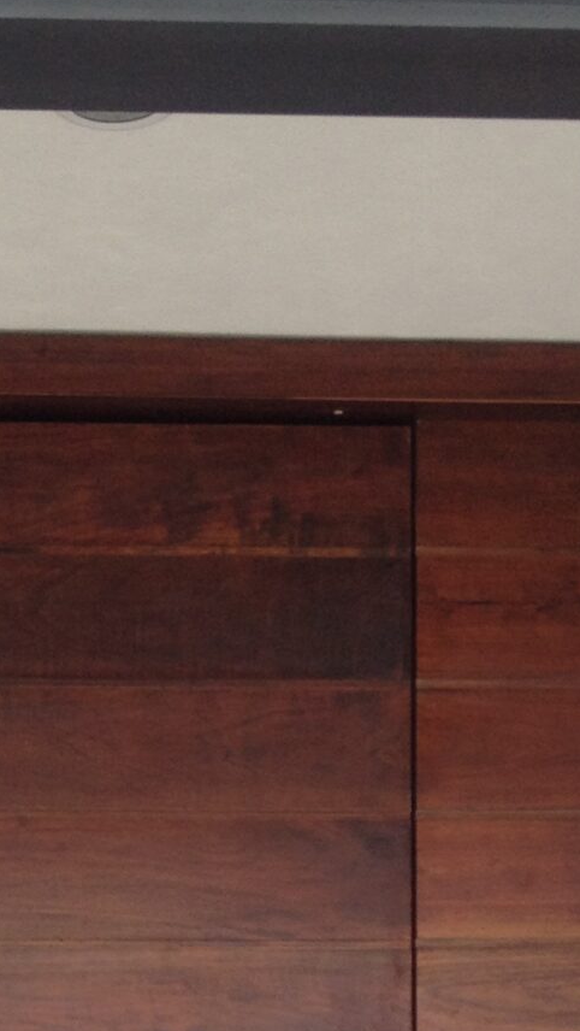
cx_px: 91
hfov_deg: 10.6
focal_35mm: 114
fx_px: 3114
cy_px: 1428
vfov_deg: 17.4
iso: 50
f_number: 2.4
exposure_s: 1/221
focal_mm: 4.28
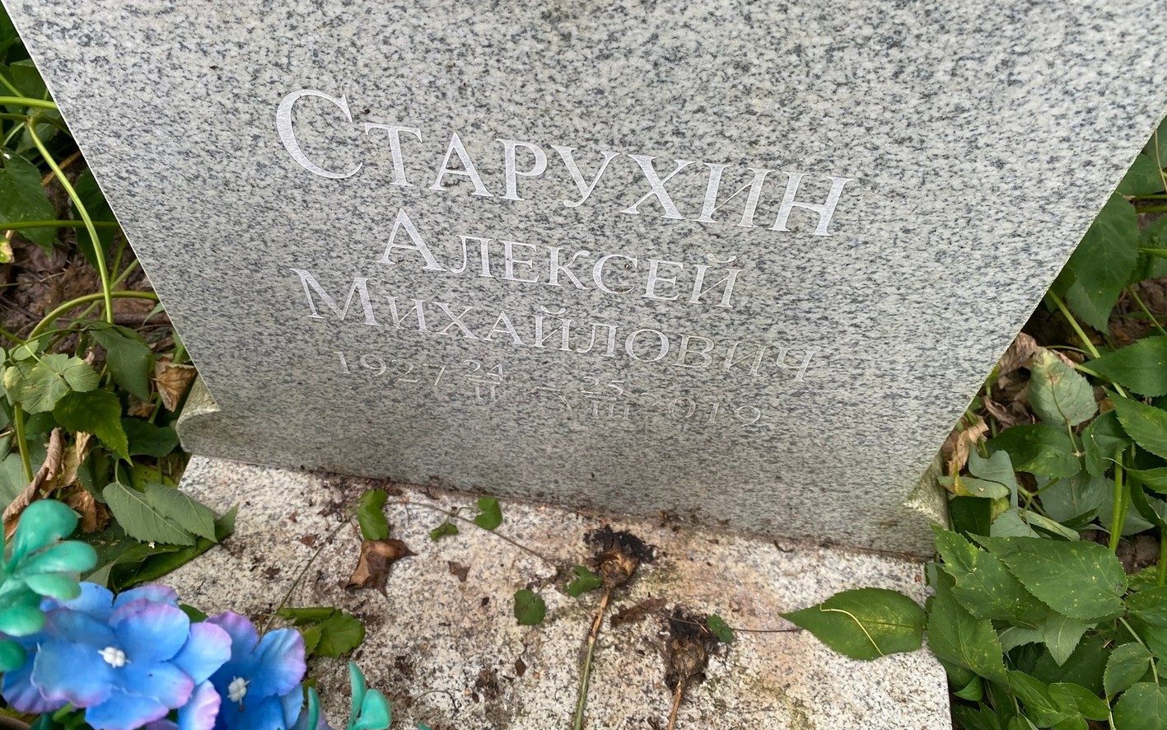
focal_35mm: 28
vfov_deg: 44.4
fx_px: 891
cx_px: 580
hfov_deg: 66.5
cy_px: 313
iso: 40
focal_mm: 4.25
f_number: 1.8
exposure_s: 1/122
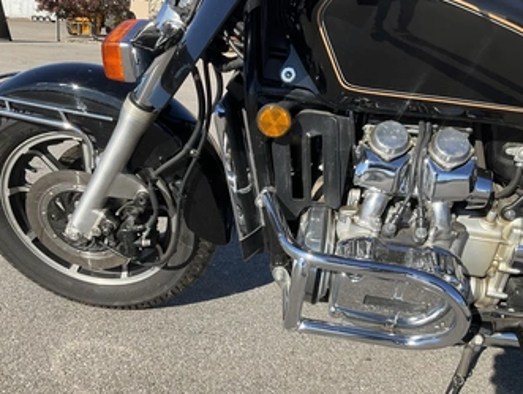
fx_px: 529
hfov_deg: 52.6
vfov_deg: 40.7
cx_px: 264
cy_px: 222
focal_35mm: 35
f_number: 1.8
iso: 25
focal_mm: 3
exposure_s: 1/1144
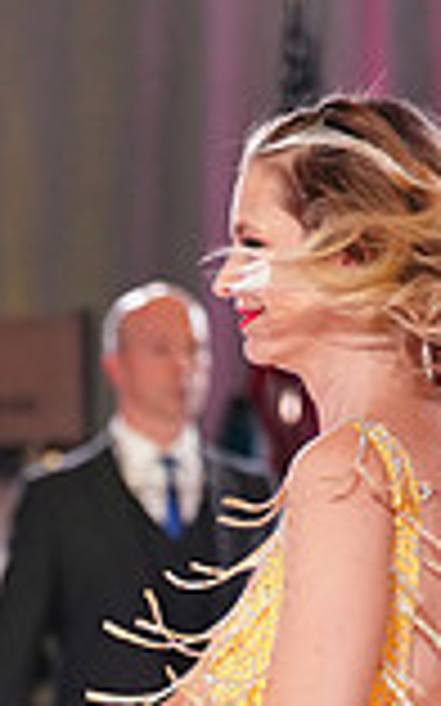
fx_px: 6794
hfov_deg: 3.7
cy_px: 1066
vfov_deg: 5.9
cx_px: -326
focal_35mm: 353
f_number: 2.8
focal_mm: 94
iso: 2000
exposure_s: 1/640
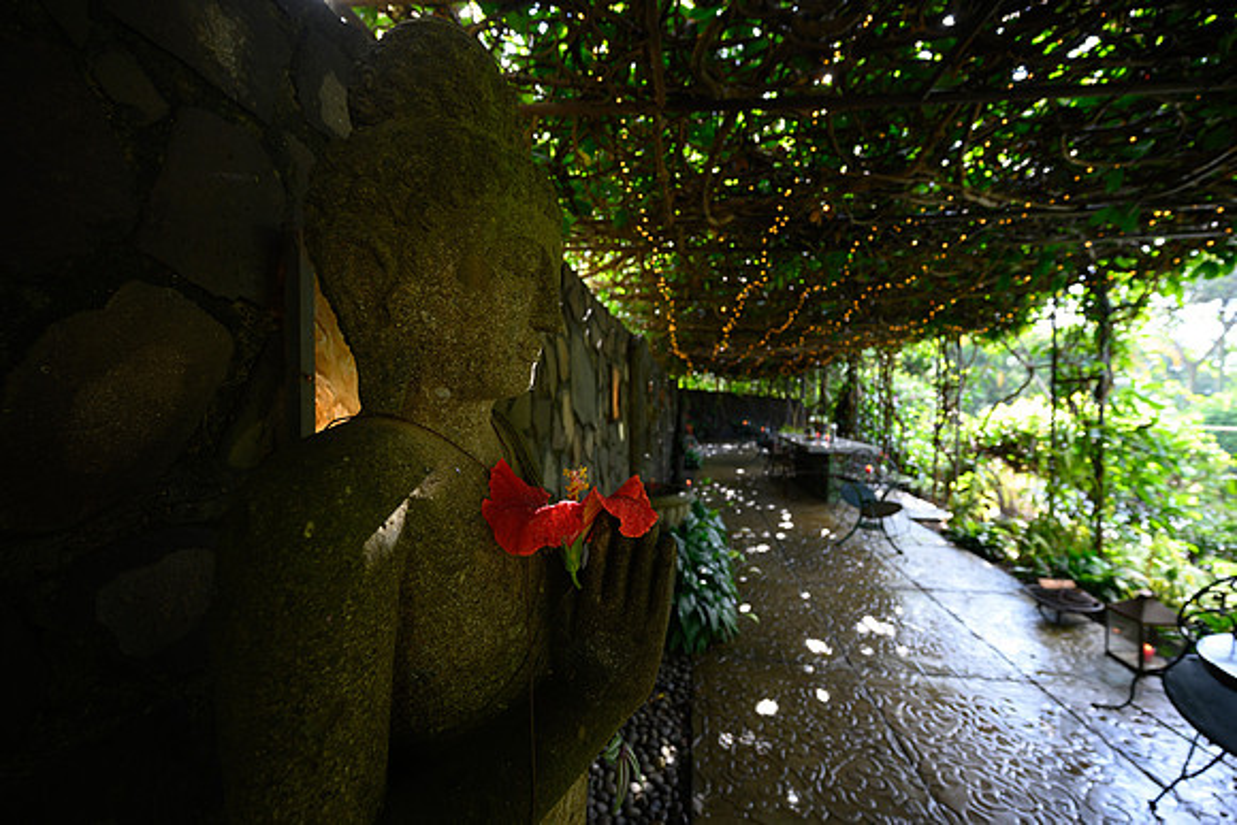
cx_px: 618
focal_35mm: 14
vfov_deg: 81.2
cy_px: 412
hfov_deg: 104.2
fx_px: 481
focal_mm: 14
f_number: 4
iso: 250
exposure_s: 1/50
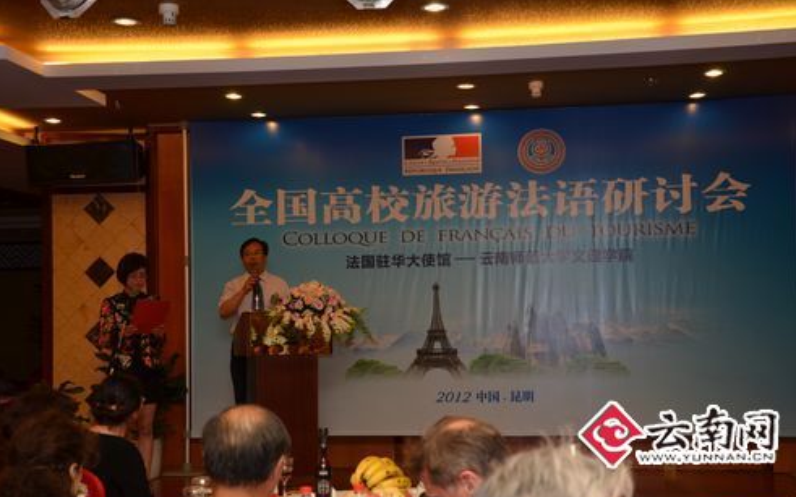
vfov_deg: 22.0
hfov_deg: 34.5
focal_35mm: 59
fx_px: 1280
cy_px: 265
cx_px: 400
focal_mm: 38
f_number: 5
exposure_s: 1/60
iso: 200
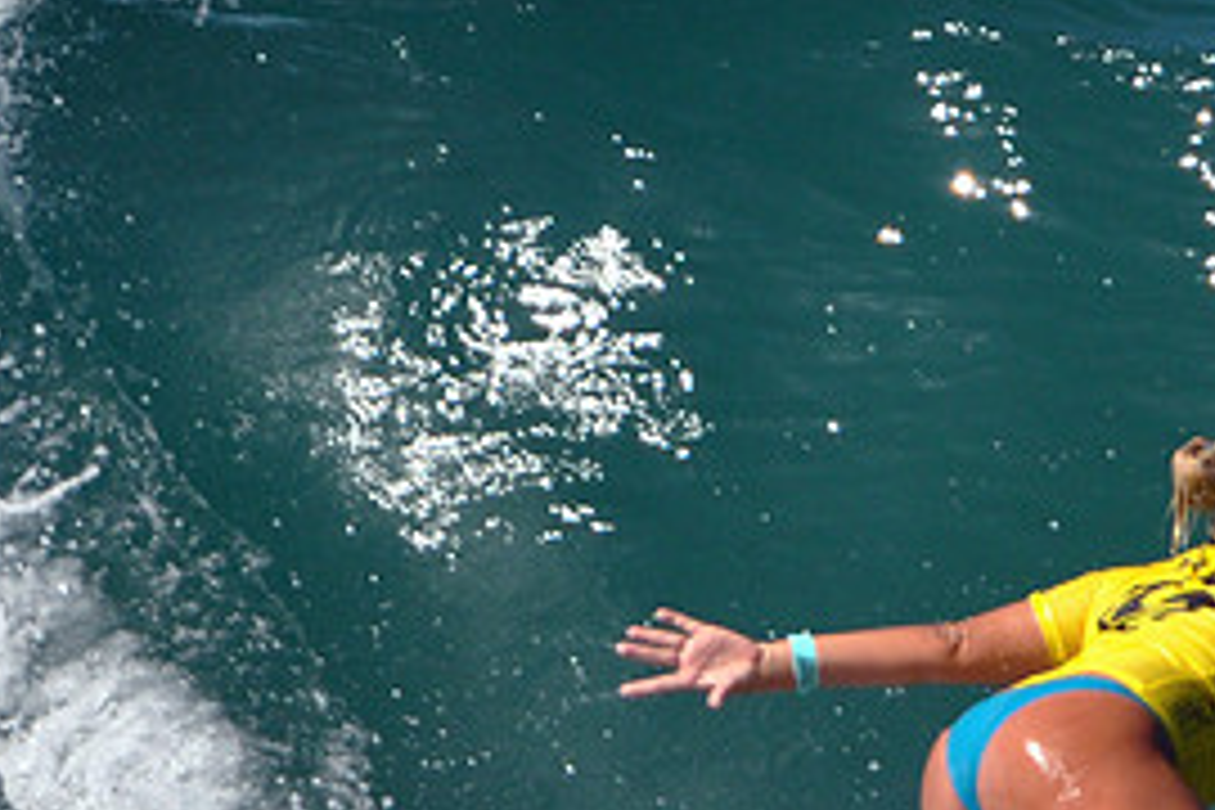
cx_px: 990
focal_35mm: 1769
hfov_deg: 1.2
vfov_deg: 0.8
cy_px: 504
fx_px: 59699
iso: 400
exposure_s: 1/1600
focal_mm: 550
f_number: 5.6
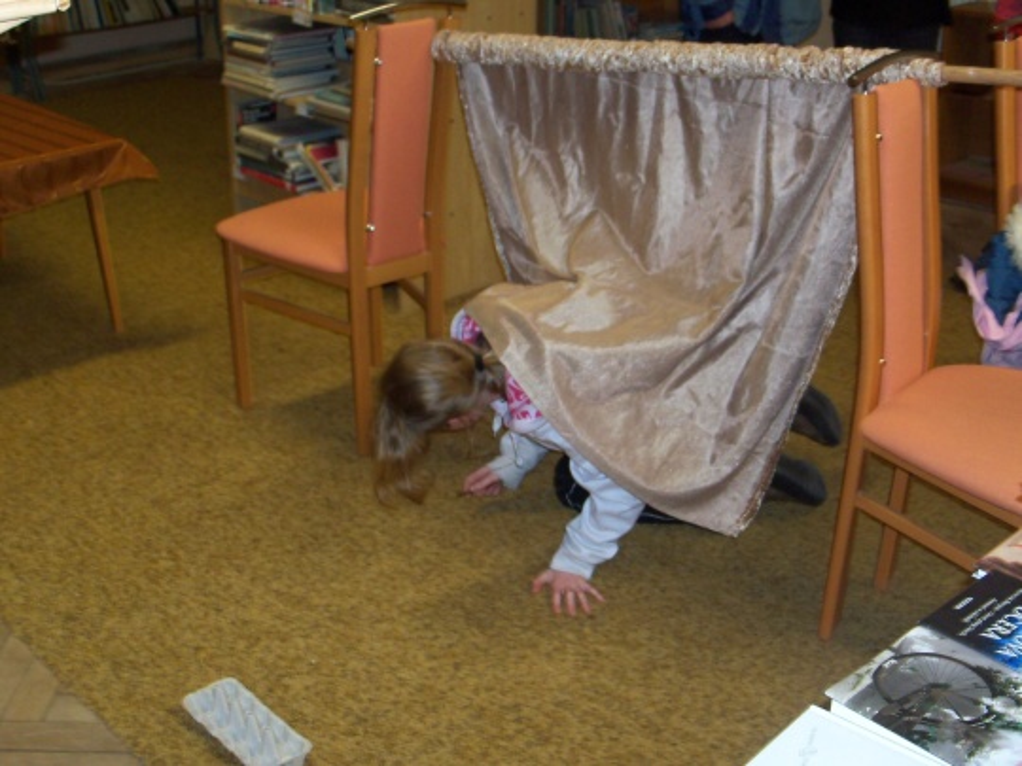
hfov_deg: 52.6
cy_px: 383
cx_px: 511
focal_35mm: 35
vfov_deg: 40.7
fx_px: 1033
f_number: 3
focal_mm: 6.3
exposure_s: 1/30
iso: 100
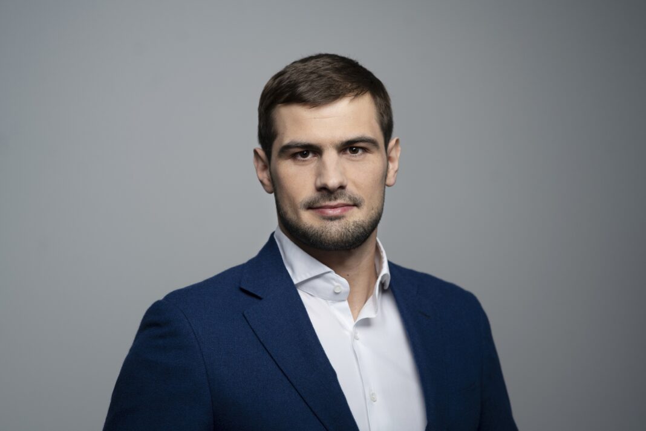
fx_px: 1526
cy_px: 216
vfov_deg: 16.1
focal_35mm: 85
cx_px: 323
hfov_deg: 23.9
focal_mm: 85
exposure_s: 1/100
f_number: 4
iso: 160
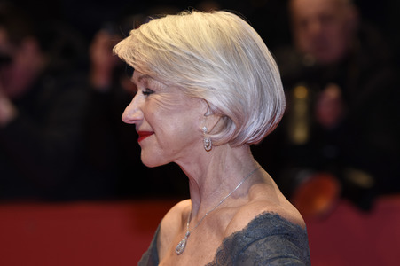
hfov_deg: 10.2
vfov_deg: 6.8
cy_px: 133
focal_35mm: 202
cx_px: 200
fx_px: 2248
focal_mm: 135
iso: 640
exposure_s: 1/400
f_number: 3.2
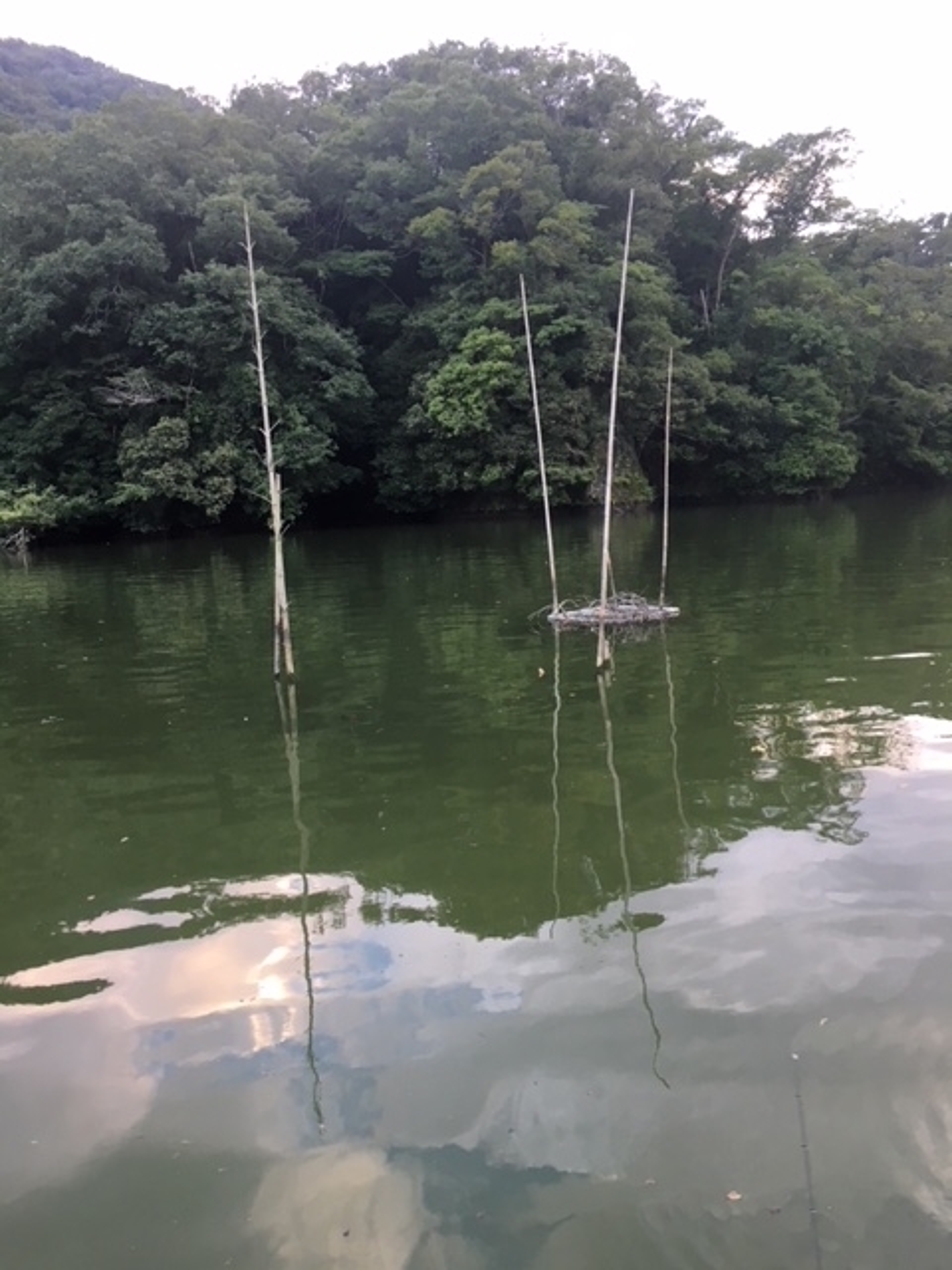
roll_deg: +3.5
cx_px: 476
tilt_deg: -6.2
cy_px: 635
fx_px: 1063
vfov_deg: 61.7
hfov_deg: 48.2
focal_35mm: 29
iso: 25
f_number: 2.2
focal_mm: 4.15
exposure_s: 1/30
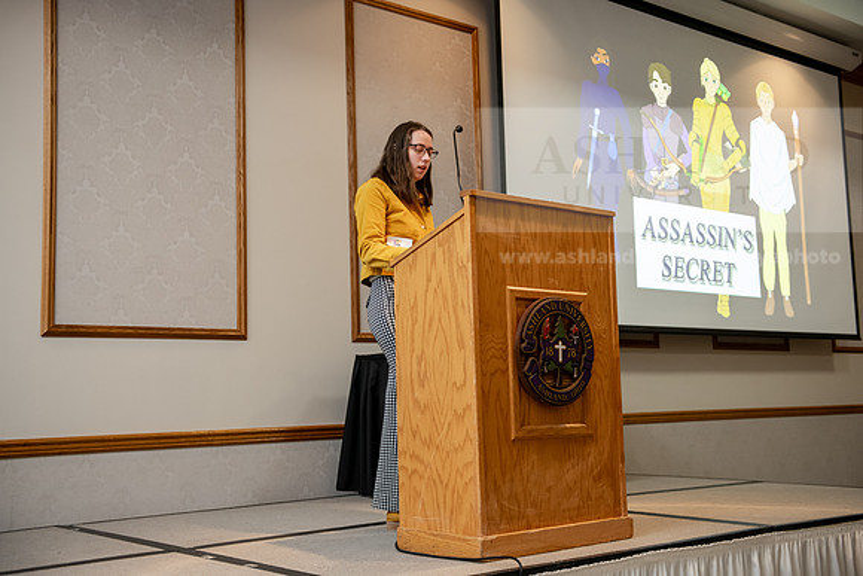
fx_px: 1007
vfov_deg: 31.9
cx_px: 432
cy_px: 288
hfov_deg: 46.4
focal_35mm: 42
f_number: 3.2
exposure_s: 1/200
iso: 1600
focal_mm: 42
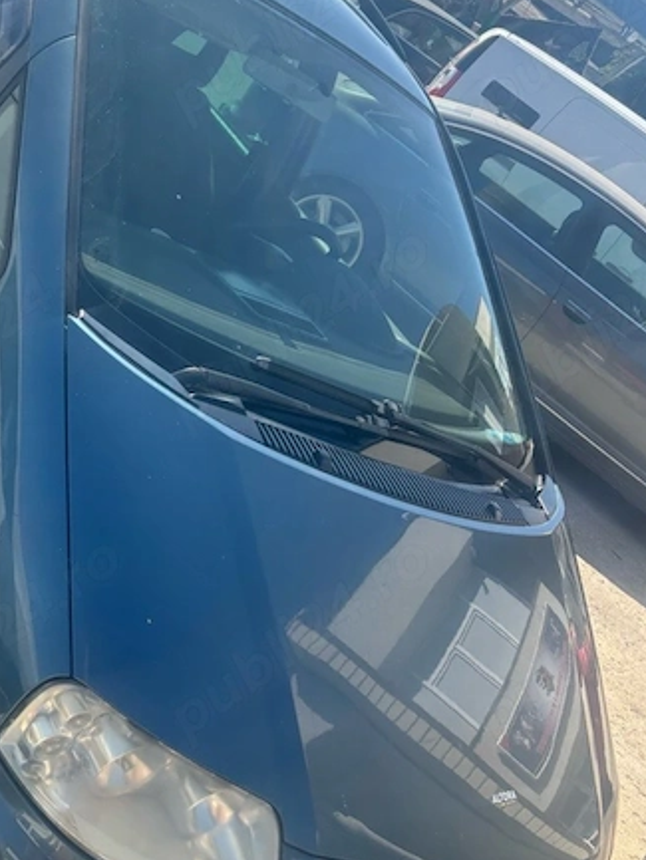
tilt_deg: -24.3
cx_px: 70
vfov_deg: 39.6
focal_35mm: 48
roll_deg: -35.6
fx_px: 1194
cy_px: 377
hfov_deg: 29.1
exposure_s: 1/1311
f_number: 1.6
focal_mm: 5.96
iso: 50
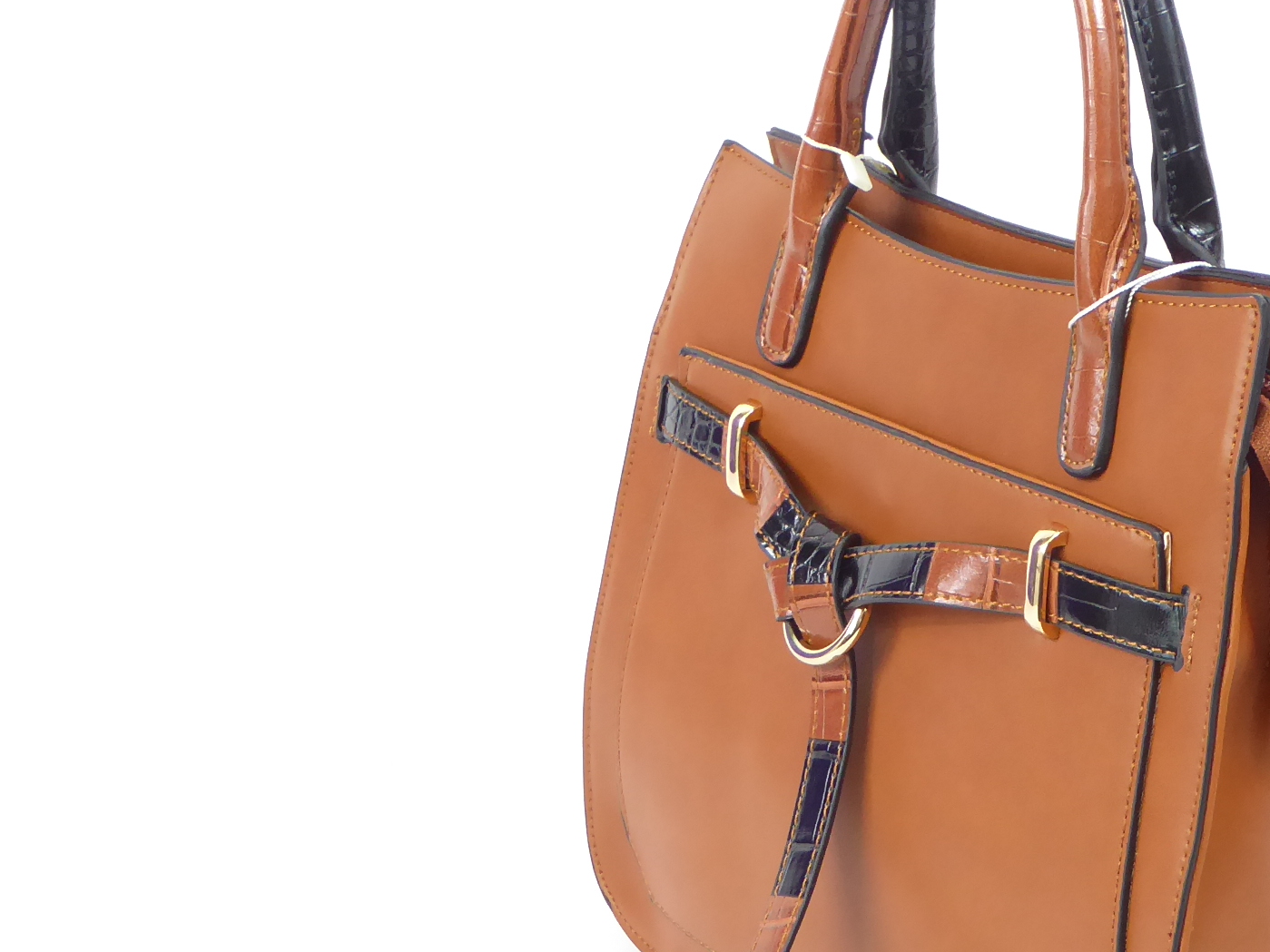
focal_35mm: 97
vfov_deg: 15.2
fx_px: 3558
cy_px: 548
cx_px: 1067
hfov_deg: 20.0
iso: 400
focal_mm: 9
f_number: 4.1
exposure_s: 1/40
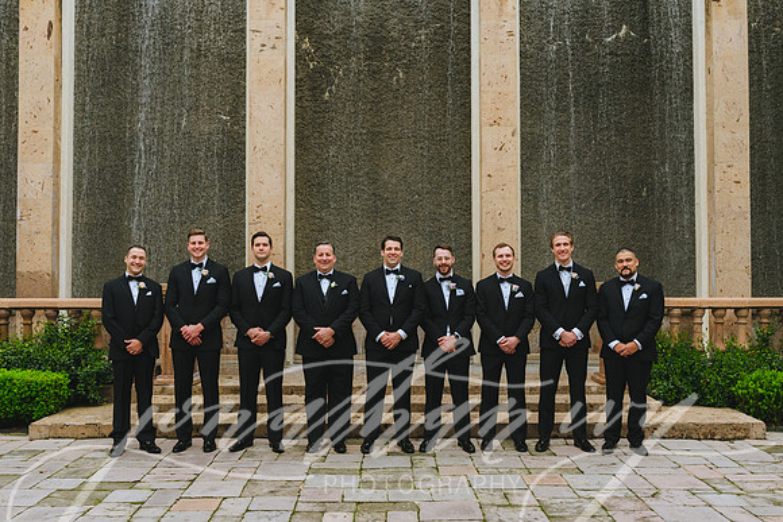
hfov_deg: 53.5
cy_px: 261
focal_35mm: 36
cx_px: 392
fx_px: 776
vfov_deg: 37.2
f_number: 5
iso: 800
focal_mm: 35
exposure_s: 1/800
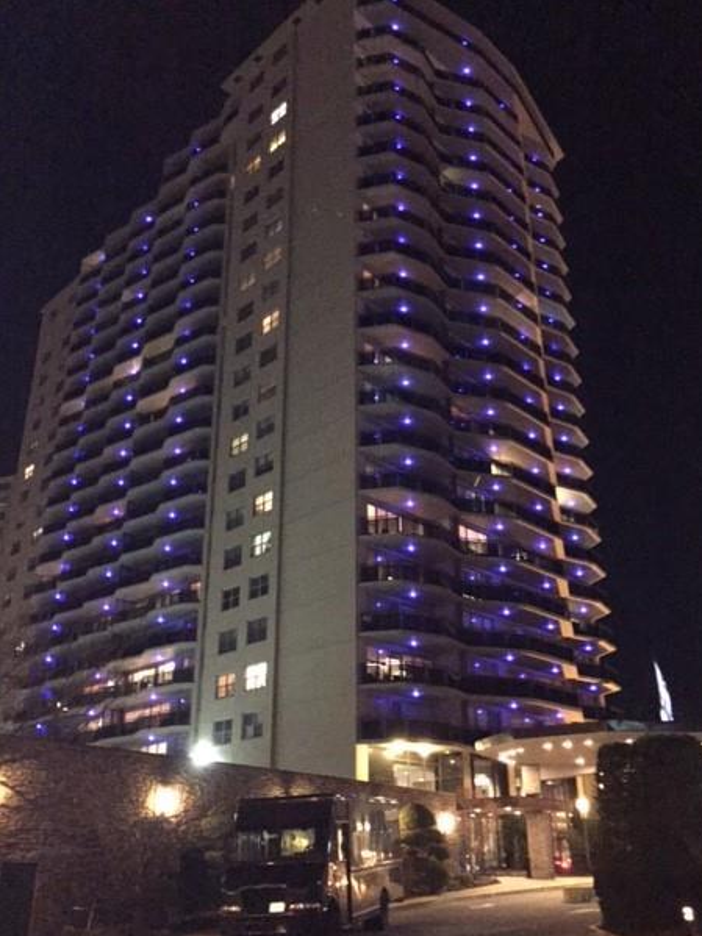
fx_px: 839
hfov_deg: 45.4
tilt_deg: +25.0
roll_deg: +0.3
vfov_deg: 58.3
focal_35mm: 31
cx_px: 374
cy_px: 498
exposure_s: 1/16
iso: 1600
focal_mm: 4.15
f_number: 2.2
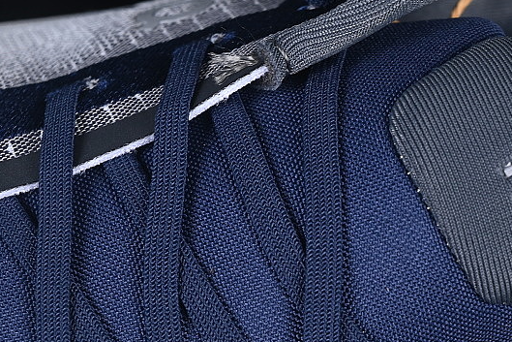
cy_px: 269
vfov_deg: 9.0
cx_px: 273
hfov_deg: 13.4
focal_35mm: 153
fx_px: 2176
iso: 160
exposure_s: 1/80
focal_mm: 50
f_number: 7.1
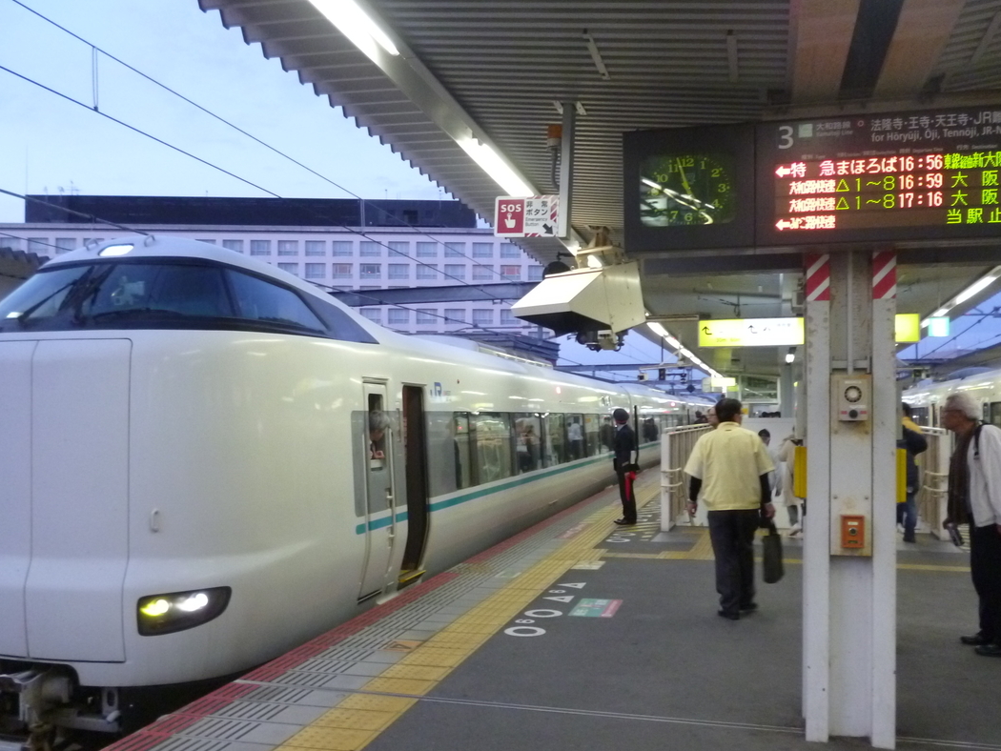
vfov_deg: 44.1
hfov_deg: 56.8
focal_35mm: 32
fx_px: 926
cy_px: 415
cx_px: 479
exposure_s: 1/30
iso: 400
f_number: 3.1
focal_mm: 5
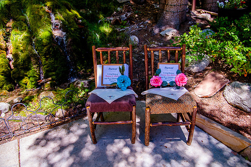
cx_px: 126
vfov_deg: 52.1
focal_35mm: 25
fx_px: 171
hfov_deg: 72.5
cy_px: 84
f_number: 4
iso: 250
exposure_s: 1/500
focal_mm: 24
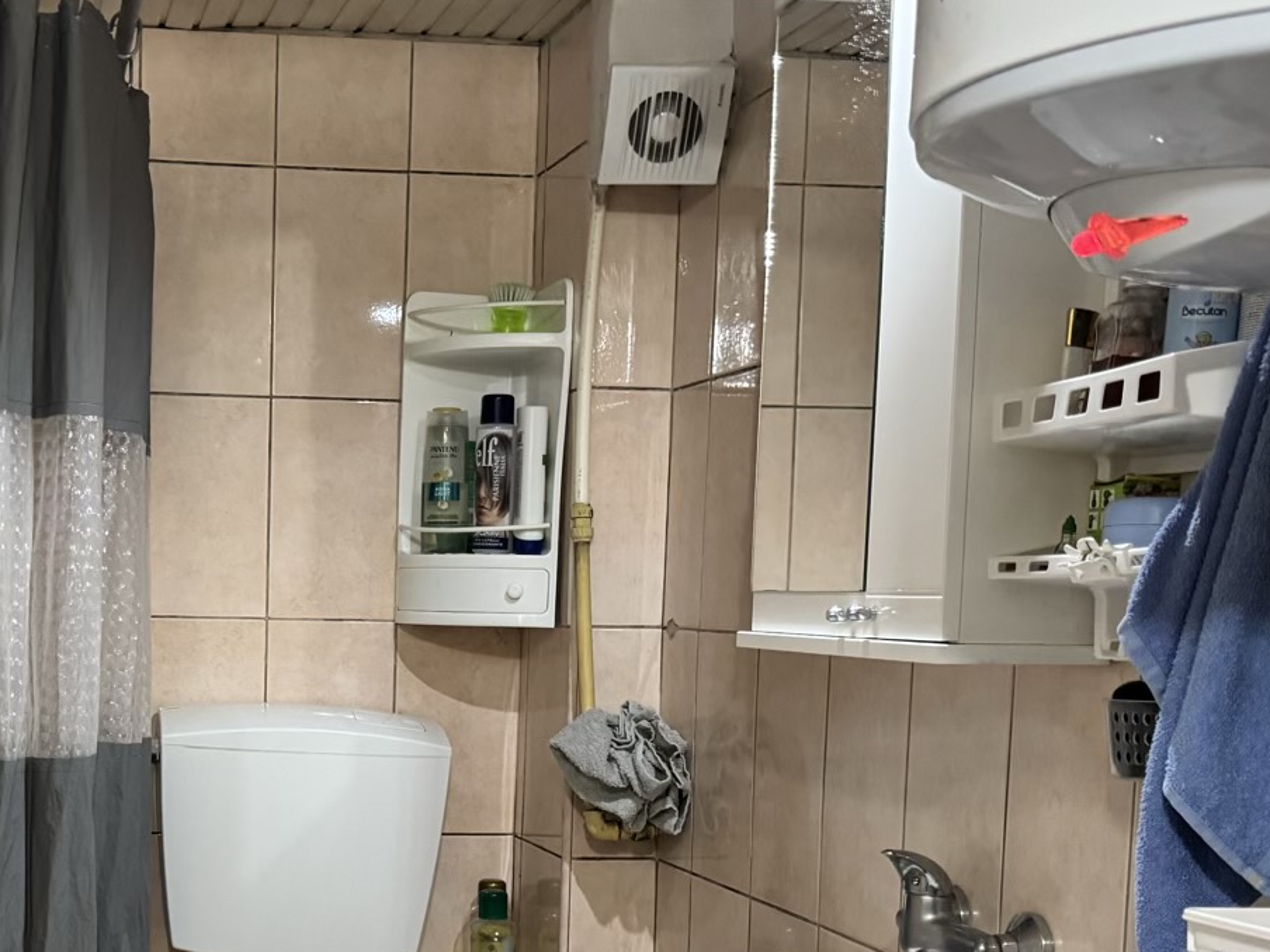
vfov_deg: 27.9
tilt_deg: -5.4
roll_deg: -1.3
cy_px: 779
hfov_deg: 36.3
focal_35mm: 51
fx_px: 1871
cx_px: 257
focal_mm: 6.76
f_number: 1.78
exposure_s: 1/50
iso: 500
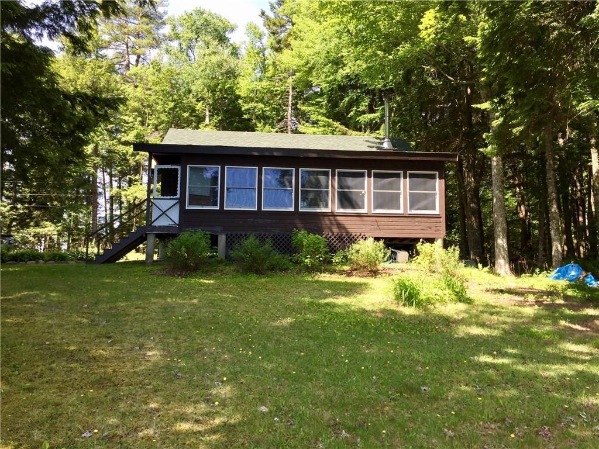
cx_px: 300
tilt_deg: +7.1
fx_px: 502
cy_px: 224
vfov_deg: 48.2
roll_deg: -2.0
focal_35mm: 29
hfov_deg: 61.7
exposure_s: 1/353
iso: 32
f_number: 2.2
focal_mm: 4.15
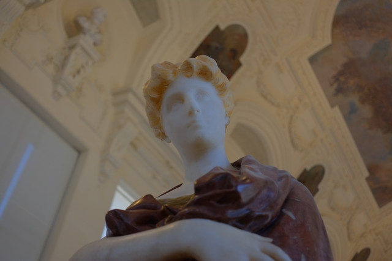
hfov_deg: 47.4
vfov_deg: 32.6
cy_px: 130
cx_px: 196
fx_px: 447
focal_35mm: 41
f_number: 2.8
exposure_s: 1/200
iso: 200
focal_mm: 27
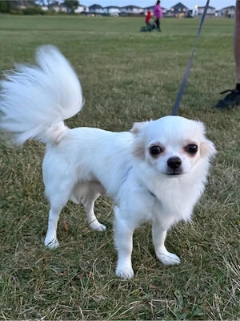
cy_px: 160
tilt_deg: -16.4
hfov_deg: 30.3
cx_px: 120
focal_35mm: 48
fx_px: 444
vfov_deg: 39.7
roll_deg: -1.9
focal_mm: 6.76
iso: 500
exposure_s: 1/37
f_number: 1.78
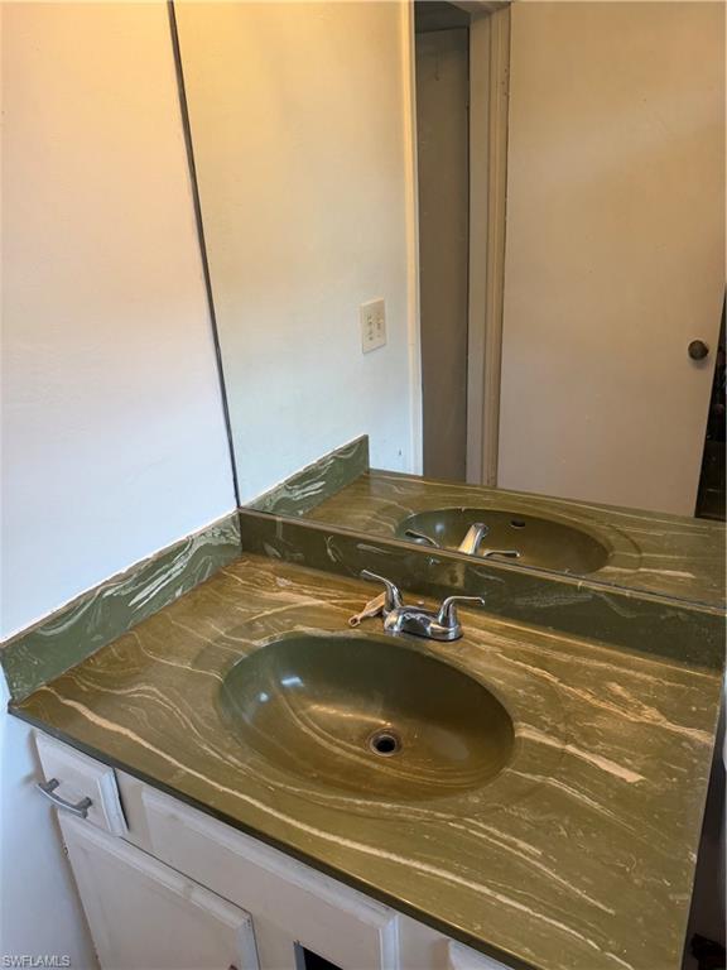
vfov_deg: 71.6
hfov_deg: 56.8
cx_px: 364
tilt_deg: -19.4
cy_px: 485
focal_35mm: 24
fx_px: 672
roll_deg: +3.1
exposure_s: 1/120
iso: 160
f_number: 1.78
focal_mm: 6.76
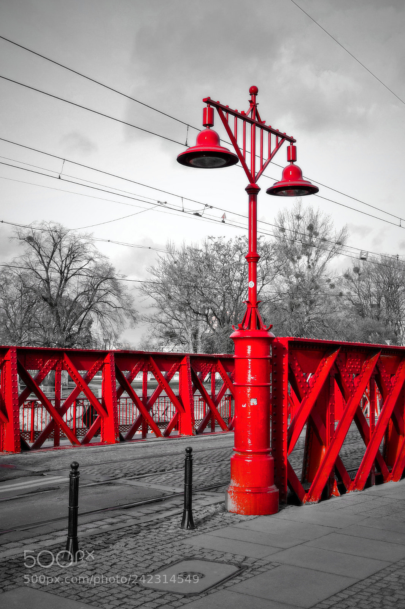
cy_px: 304
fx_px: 760
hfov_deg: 29.8
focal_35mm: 45
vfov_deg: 43.6
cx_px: 202
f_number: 13
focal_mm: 30
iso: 100
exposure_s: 1/80
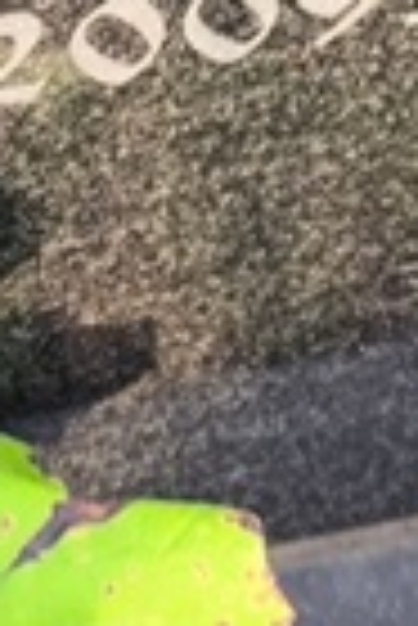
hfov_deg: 4.6
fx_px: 5194
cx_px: -312
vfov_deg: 6.8
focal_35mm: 299
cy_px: -275
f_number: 1.7
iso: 80
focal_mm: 4.71
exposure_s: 1/50
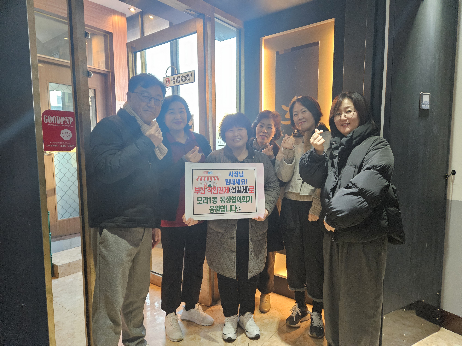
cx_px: 231
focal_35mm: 23
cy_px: 173
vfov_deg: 58.9
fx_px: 307
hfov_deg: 73.9
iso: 800
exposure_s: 1/120
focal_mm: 5.4
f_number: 1.8
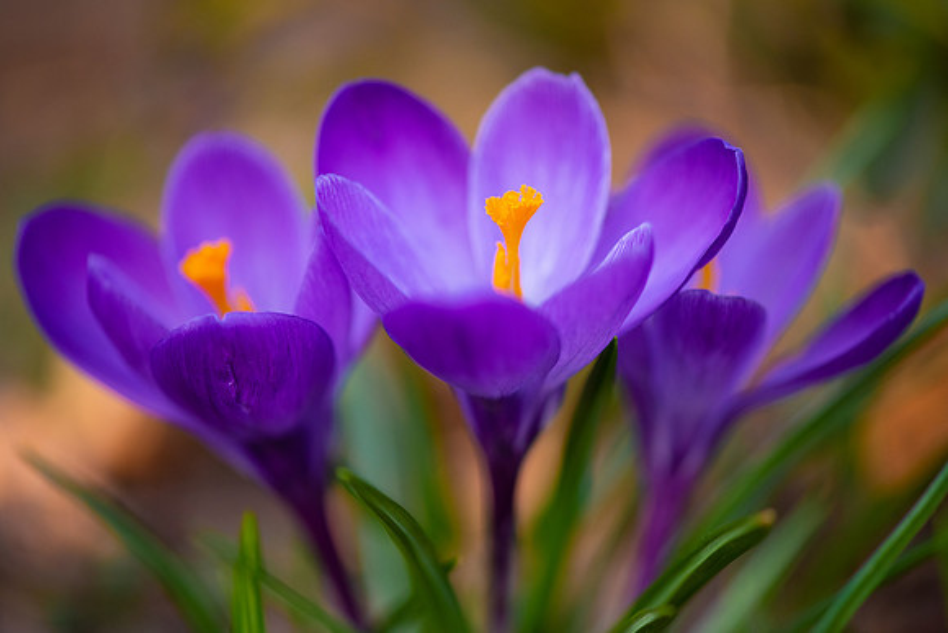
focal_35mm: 108
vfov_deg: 12.6
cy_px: 317
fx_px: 2857
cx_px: 465
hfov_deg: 18.8
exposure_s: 1/640
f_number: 3.2
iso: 800
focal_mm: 105
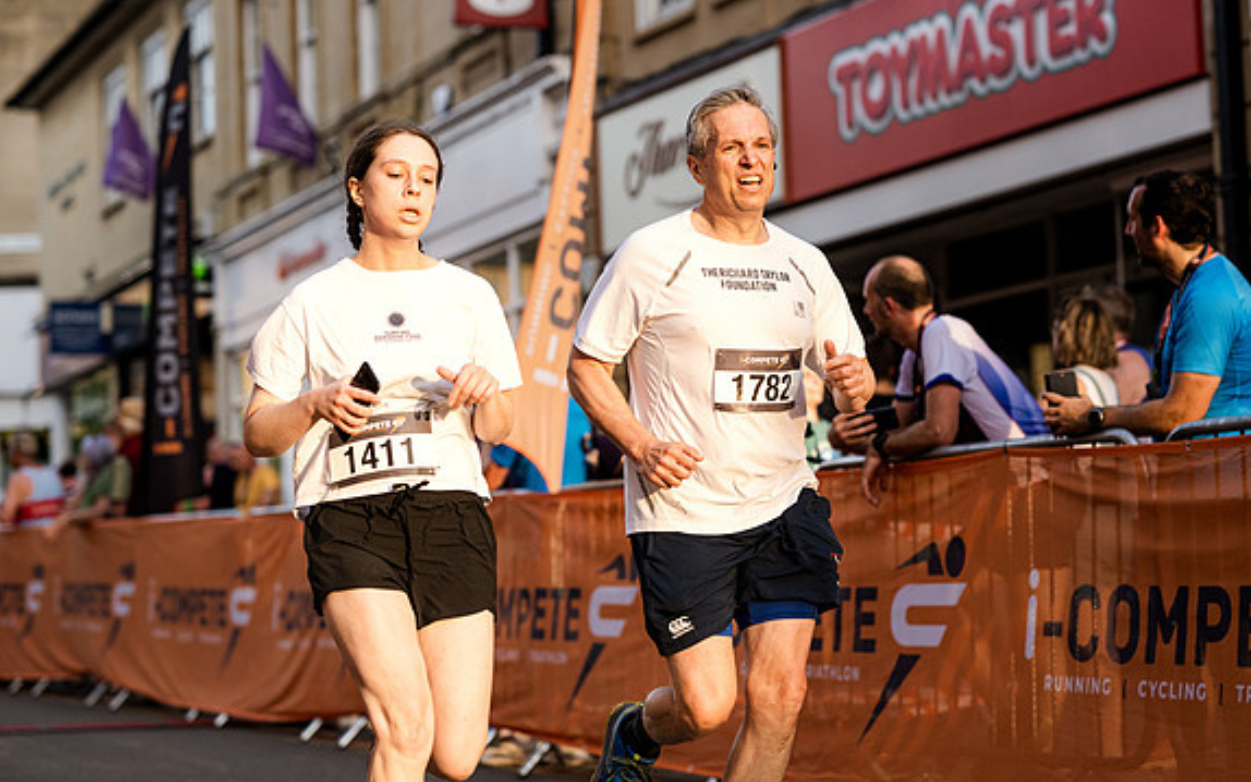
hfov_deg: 22.3
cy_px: 357
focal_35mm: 93
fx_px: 3171
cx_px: 664
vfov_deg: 14.1
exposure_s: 1/1600
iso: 640
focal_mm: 85
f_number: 2.8
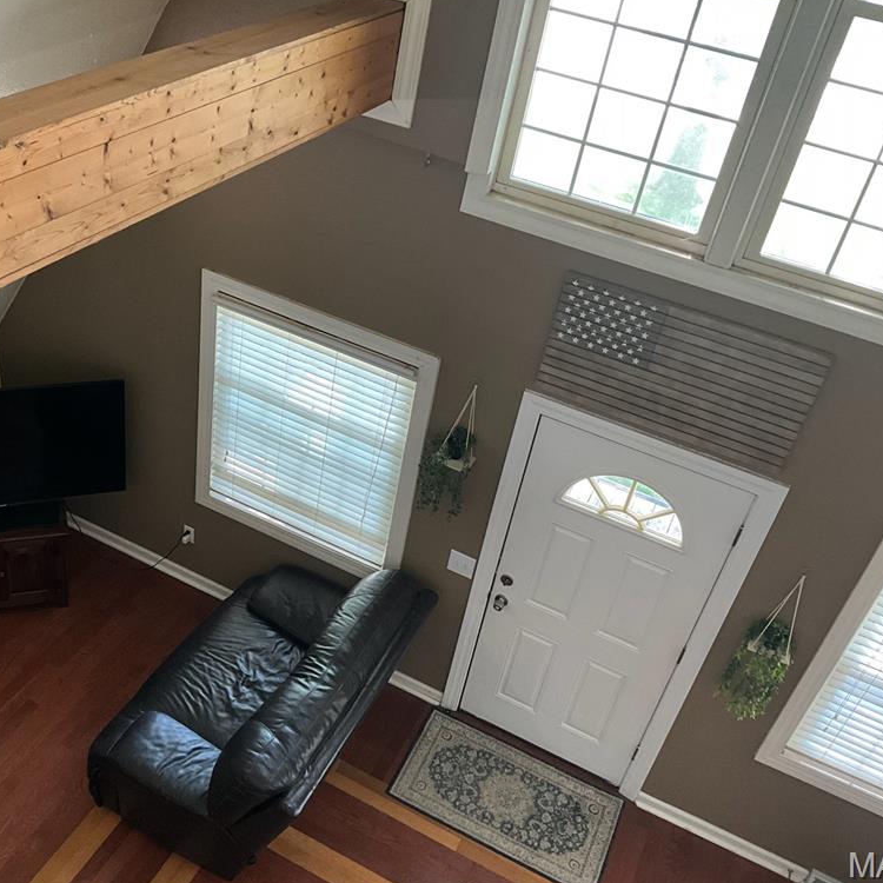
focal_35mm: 35
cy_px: 438
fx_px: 1010
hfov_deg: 47.0
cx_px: 364
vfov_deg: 47.2
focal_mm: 3
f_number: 1.8
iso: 125
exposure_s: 1/60
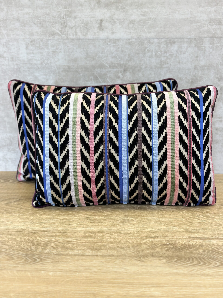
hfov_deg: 30.3
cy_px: 149
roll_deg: +0.7
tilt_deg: -17.6
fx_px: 412
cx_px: 112
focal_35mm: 48
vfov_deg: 39.7
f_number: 1.78
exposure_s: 1/120
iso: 100
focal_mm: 6.86
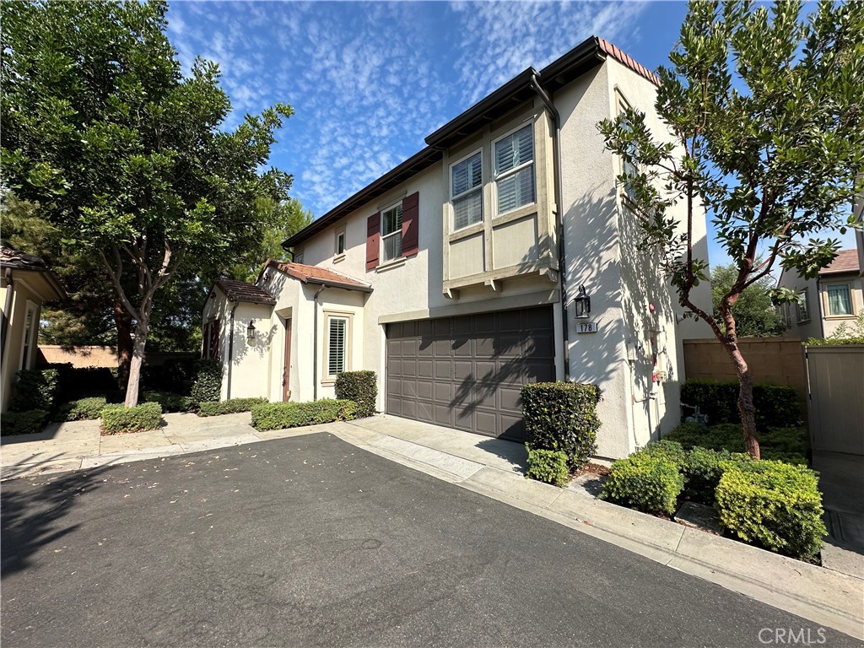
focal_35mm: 14
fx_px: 349
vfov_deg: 85.7
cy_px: 324
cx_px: 432
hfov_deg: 102.1
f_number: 2.2
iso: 50
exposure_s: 1/2398
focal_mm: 2.22
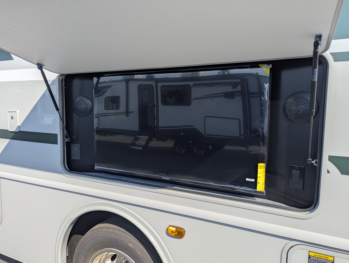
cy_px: 132
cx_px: 174
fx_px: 242
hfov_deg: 71.5
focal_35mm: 24
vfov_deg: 56.9
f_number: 1.85
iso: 39
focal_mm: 6.81
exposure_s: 1/1471
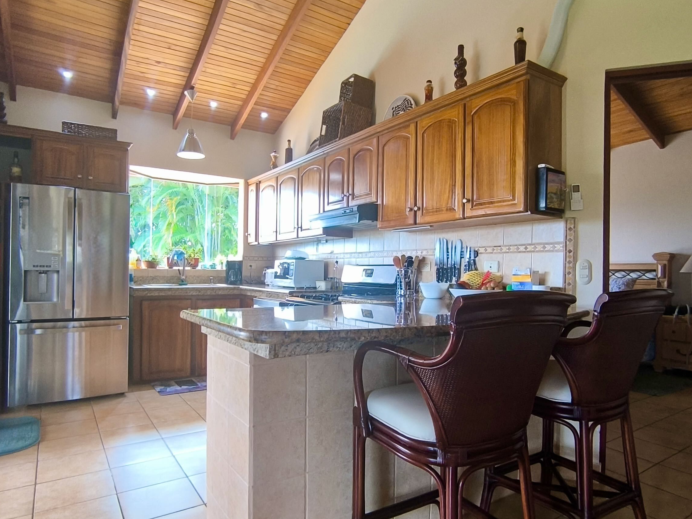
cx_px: 364
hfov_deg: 73.9
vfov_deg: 58.8
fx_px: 460
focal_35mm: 23
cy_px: 274
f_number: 2.2
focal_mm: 1.65
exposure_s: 1/50
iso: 160
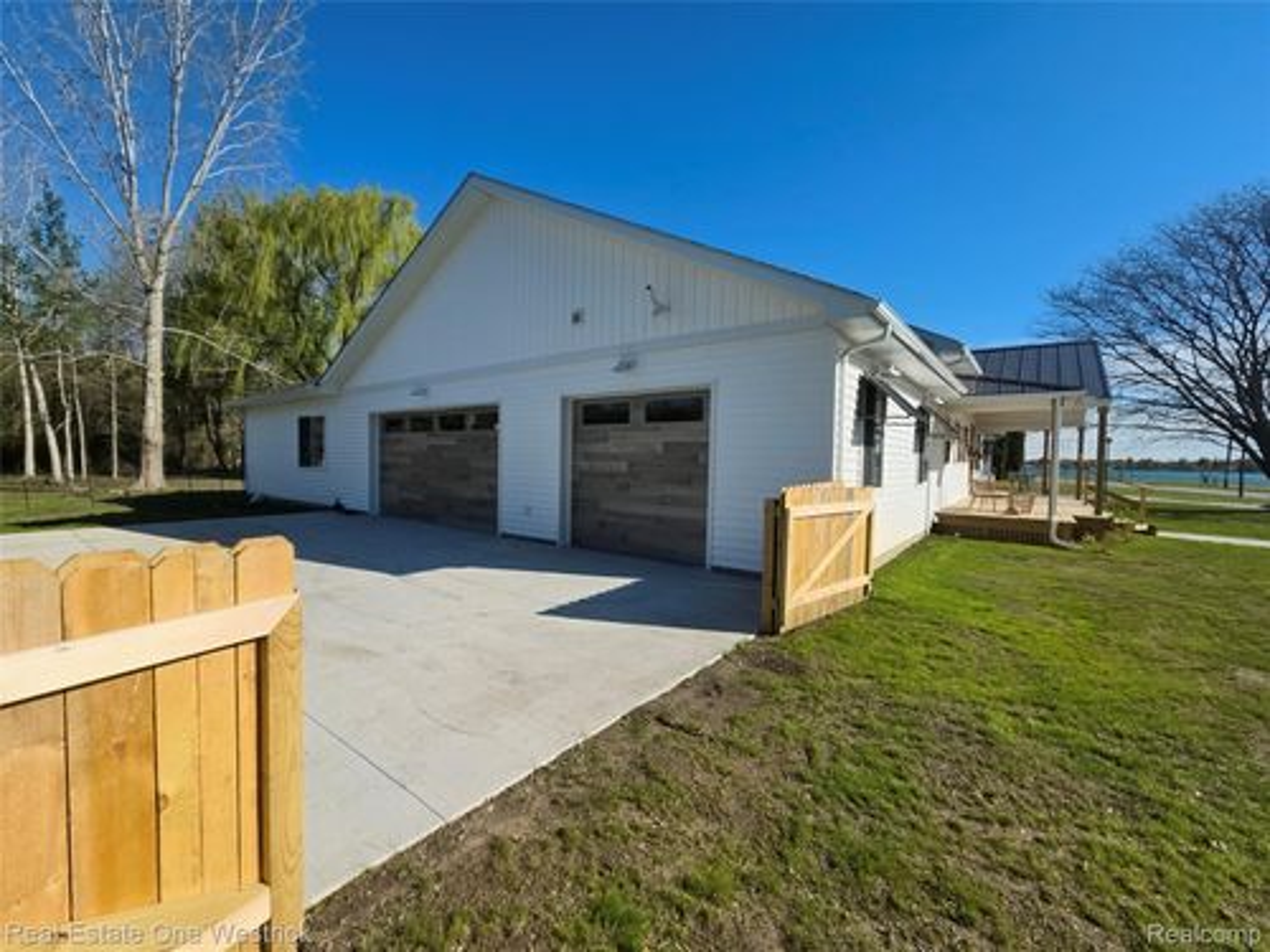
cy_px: 476
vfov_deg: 89.9
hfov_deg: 106.2
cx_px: 635
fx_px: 477
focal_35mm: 13
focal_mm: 2.2
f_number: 2.2
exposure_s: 1/2198
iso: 50
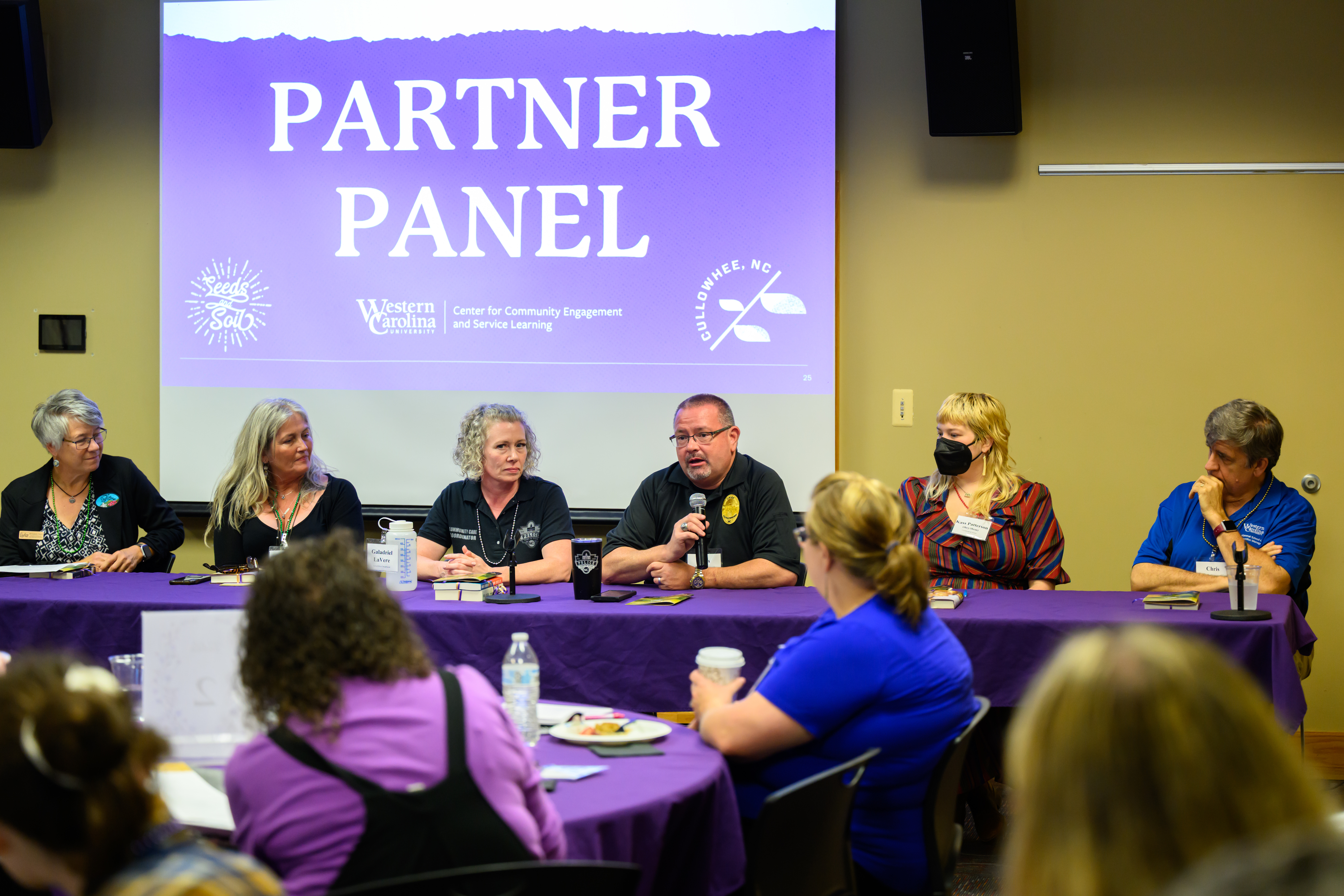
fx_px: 2613
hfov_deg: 28.8
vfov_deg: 19.5
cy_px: 448
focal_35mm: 70
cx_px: 672
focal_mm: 70
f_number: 2.8
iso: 1600
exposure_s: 1/200
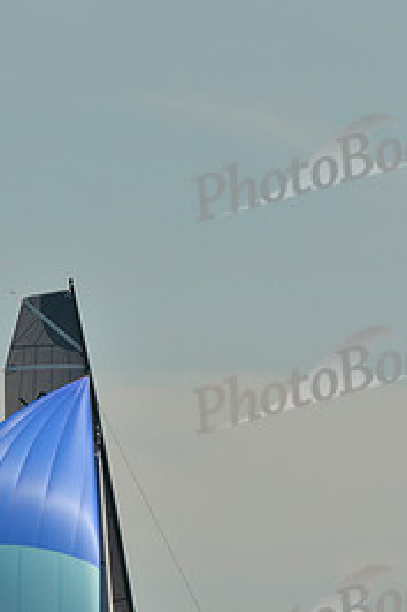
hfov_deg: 3.1
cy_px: 527
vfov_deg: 4.7
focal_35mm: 436
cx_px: 75
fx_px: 7403
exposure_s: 1/1250
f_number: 10
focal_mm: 200
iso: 280
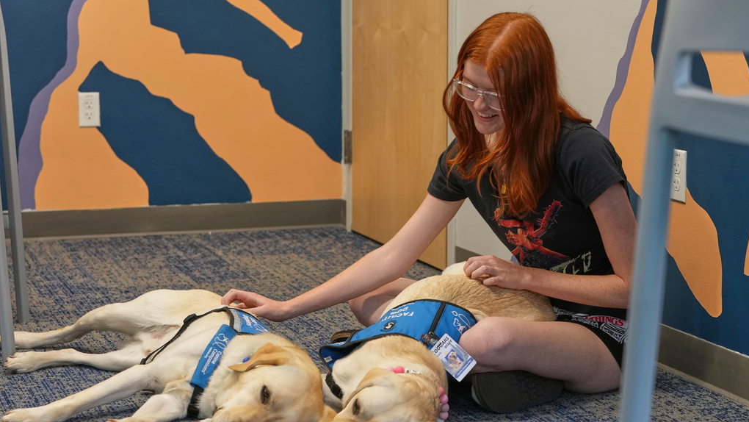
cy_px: 215
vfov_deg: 14.7
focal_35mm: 82
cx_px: 375
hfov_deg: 25.9
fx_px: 1629
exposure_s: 1/125
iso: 1000
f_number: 3.5
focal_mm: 52
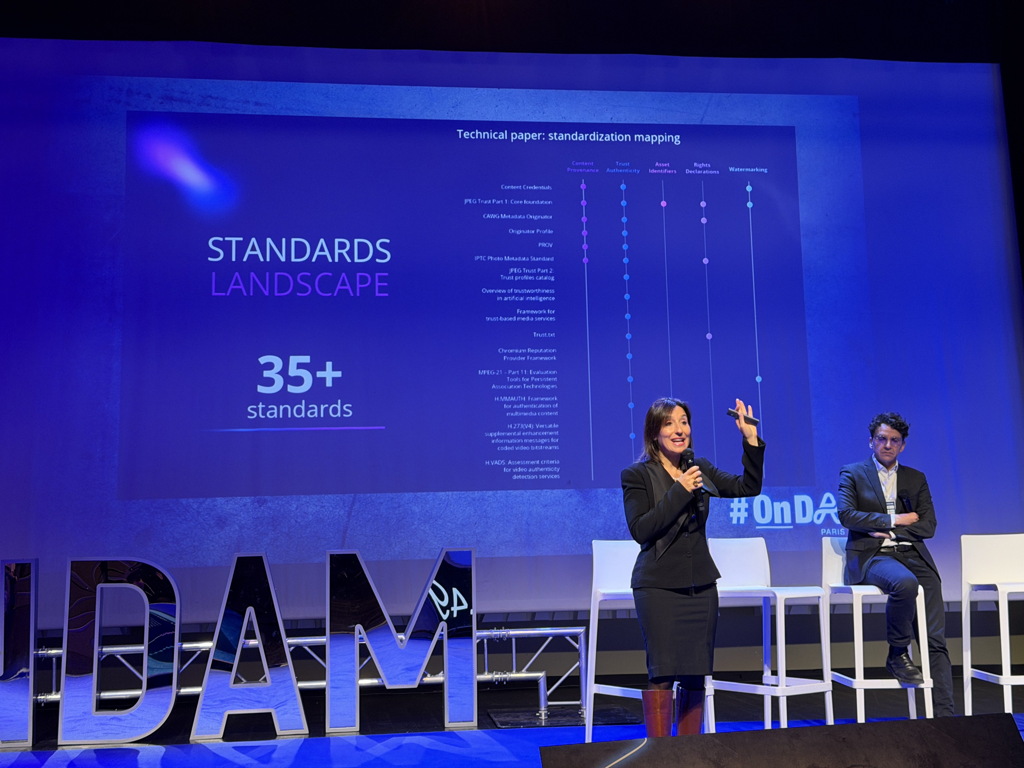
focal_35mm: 48
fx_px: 1420
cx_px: 512
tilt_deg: +5.7
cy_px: 384
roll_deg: +1.6
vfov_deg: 30.3
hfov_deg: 39.7
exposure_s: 1/50
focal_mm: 6.76
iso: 250
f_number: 1.78
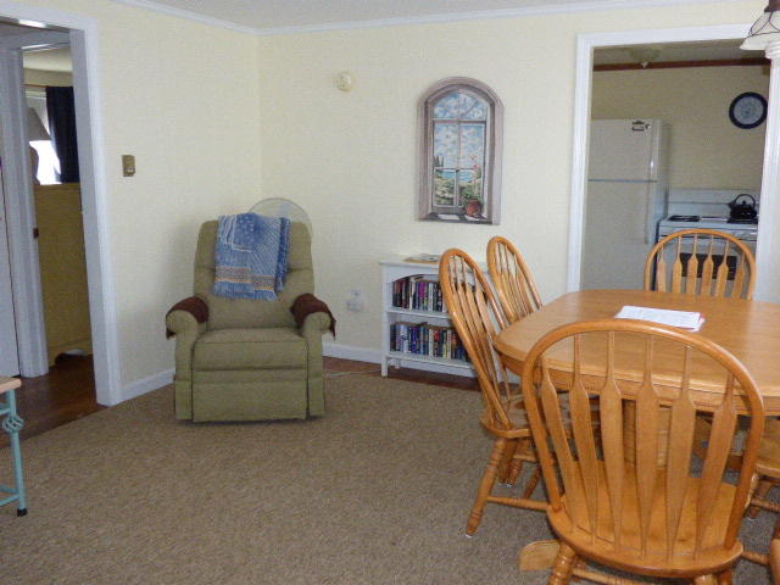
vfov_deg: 44.2
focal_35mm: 32
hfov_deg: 56.8
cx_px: 390
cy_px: 292
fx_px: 721
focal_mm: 5.53
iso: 800
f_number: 3.3
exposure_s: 1/60
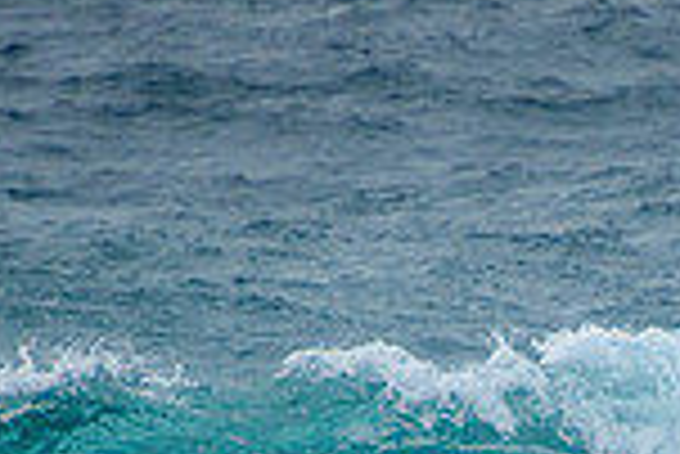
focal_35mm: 2298
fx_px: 43448
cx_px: 779
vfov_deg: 0.6
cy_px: 690
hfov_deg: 0.9
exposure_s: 1/2000
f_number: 5.6
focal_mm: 400
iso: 560
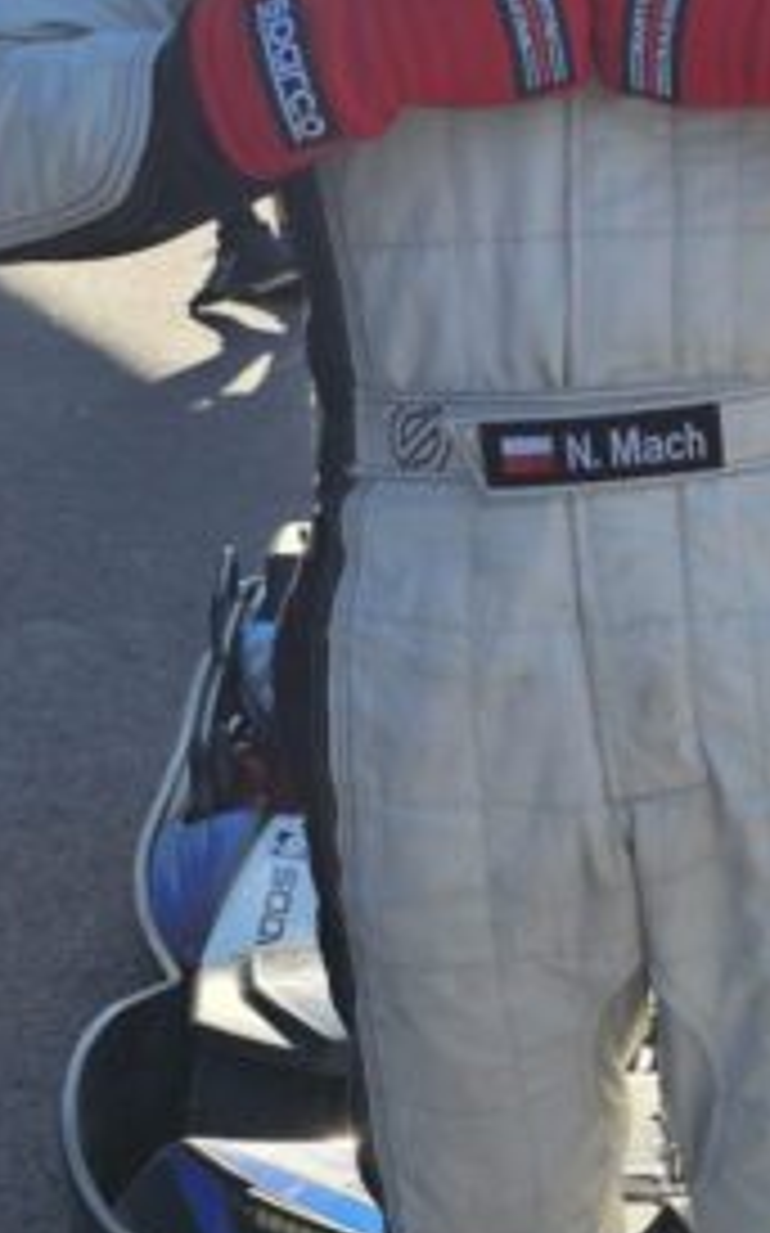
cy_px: 495
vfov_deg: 22.8
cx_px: 743
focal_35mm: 91
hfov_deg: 14.2
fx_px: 3059
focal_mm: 6.3
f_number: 1.7
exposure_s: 1/594
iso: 12
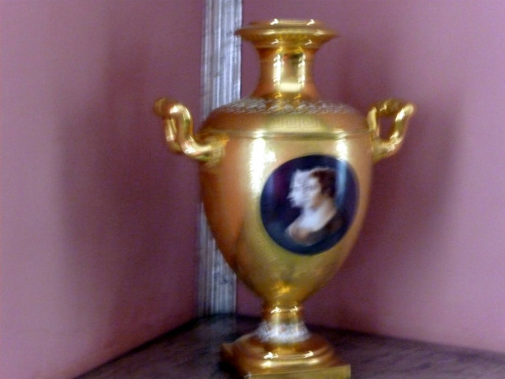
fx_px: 802
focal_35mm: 55
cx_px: 252
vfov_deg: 26.6
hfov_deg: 34.9
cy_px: 190
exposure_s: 1/8
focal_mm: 9.3
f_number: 4.3
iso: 800
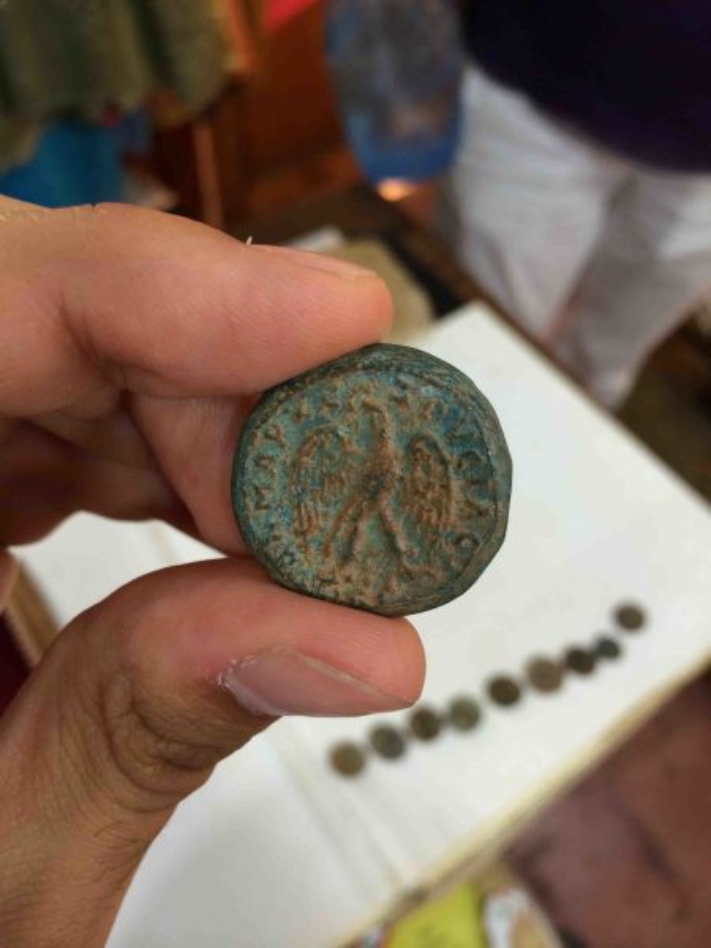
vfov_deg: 60.0
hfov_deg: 46.8
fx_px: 822
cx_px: 356
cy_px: 474
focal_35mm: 30
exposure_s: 1/30
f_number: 2.2
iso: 64
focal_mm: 4.12
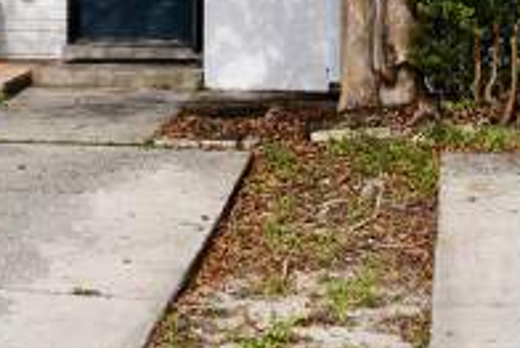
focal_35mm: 163
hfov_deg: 12.6
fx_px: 2356
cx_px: 263
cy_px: -288
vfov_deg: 8.1
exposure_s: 1/250
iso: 100
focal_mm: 40
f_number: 10
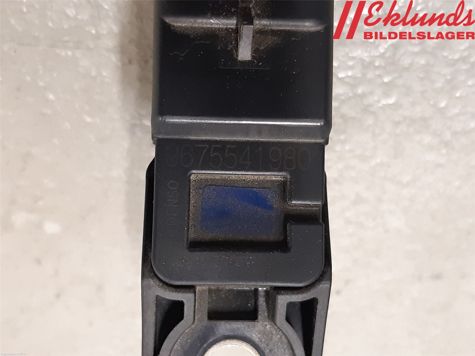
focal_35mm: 26
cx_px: 238
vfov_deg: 53.1
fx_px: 357
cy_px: 178
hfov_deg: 67.3
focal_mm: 3.93
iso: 200
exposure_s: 1/50
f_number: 1.7
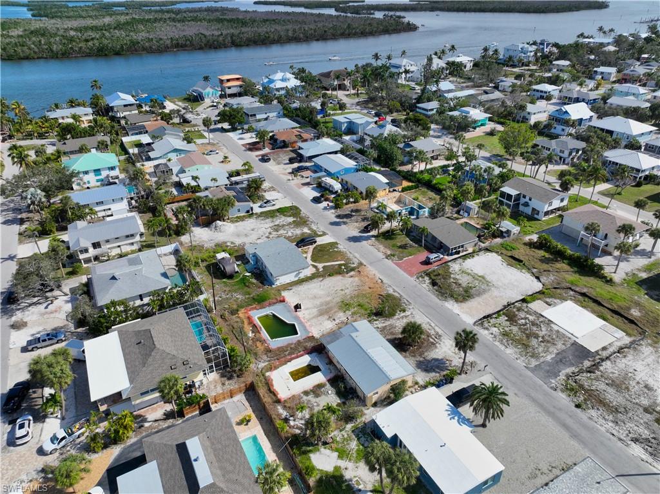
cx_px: 330
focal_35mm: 24
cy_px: 247
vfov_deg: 56.8
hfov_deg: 71.6
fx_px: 457
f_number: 3.5
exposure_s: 1/2000
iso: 100
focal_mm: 12.29
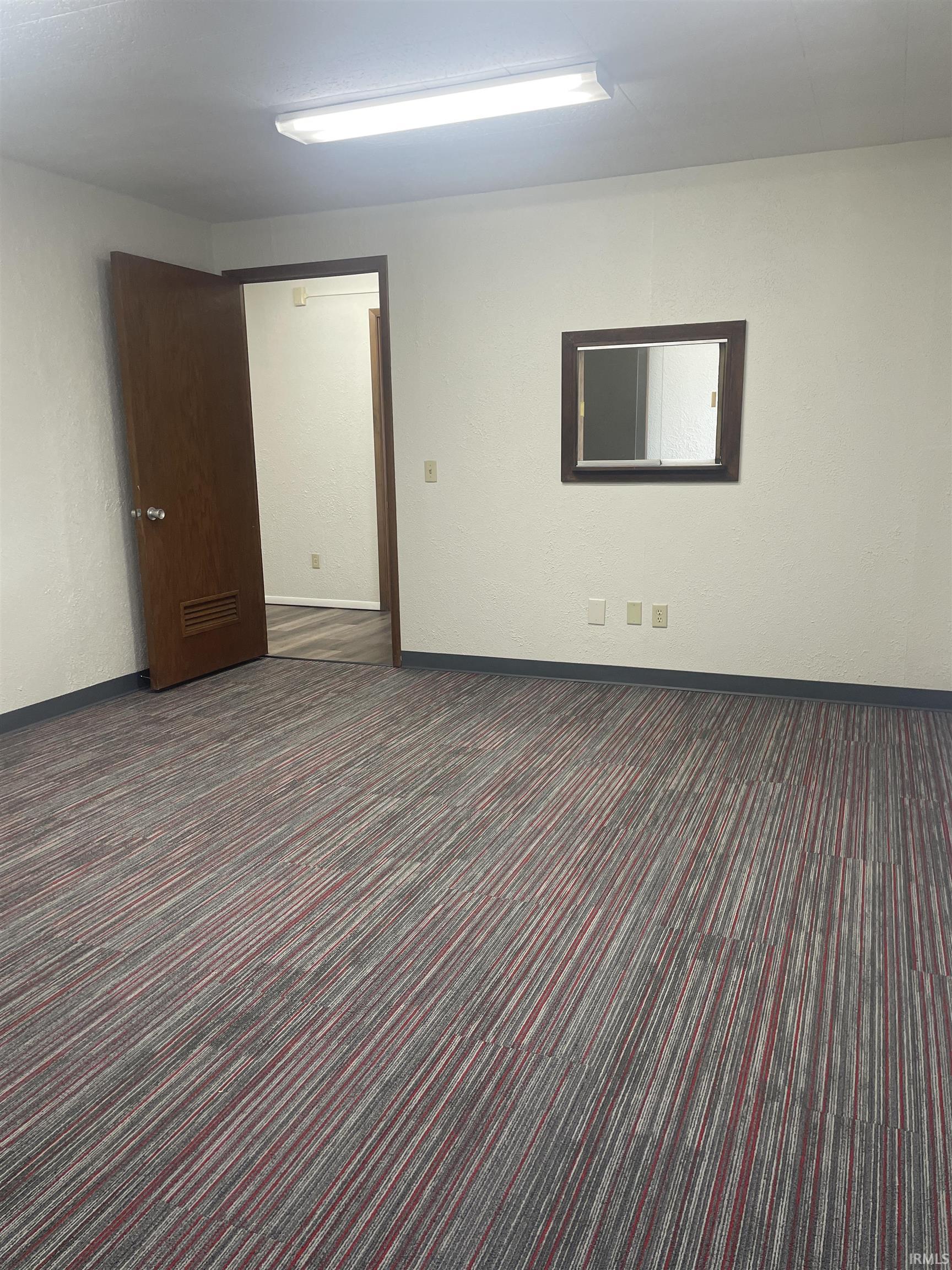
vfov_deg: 67.3
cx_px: 476
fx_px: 953
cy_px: 635
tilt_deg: -10.4
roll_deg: +1.8
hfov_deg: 53.1
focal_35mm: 26
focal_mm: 4.2
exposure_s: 1/120
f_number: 1.6
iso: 100
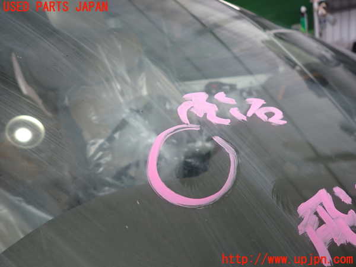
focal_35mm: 25
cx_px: 178
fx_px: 257
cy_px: 134
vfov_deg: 54.9
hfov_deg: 69.4
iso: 100
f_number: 2
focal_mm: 4.5
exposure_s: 1/125
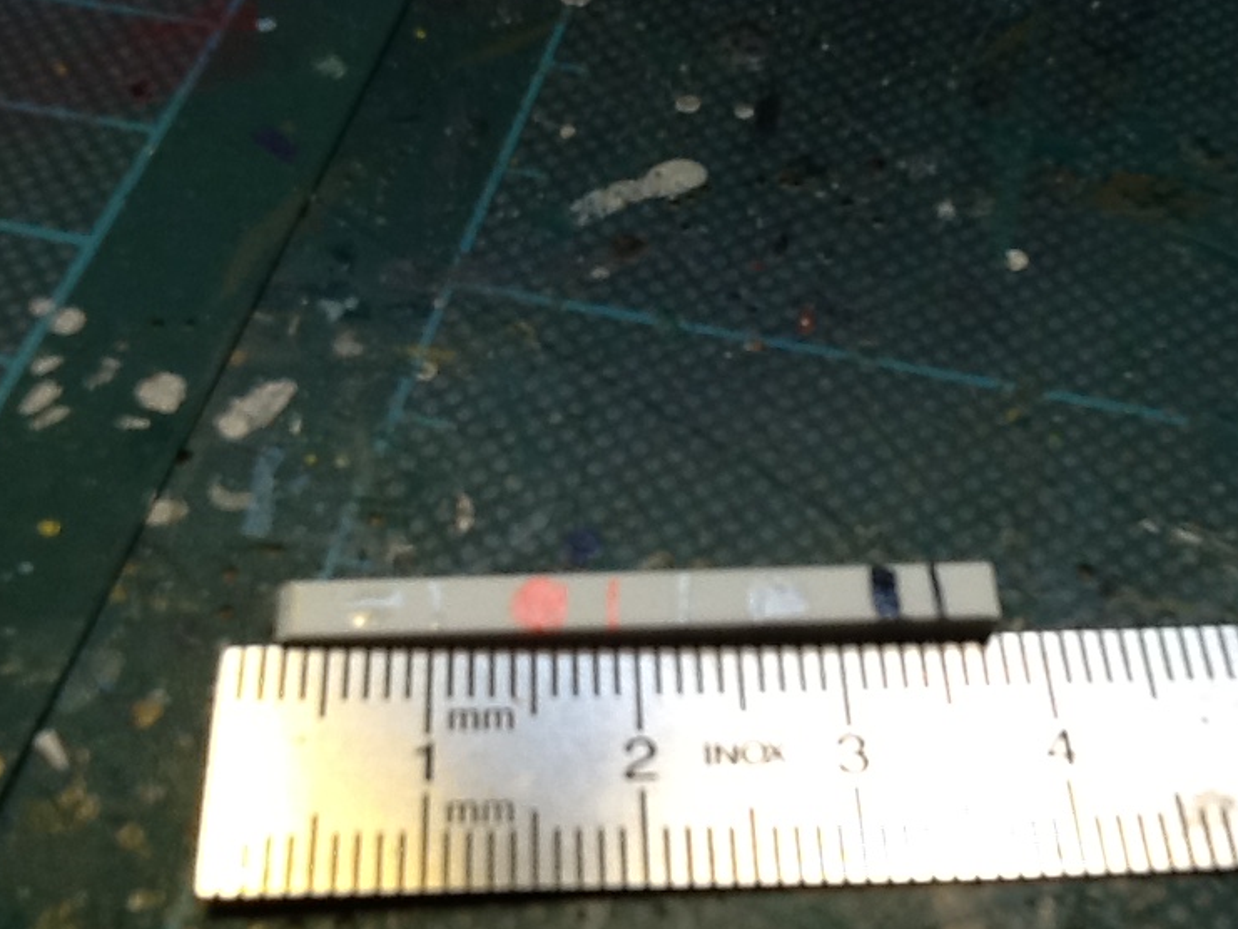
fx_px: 2039
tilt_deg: -52.3
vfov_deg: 25.7
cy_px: 498
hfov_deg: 33.8
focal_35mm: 57
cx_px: 675
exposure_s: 1/140
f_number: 2.4
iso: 40
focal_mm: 2.03
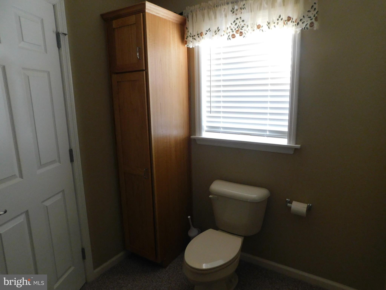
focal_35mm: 23
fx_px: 256
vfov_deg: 58.9
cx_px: 193
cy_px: 145
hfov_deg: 73.9
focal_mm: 4
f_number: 3
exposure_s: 1/30
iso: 400
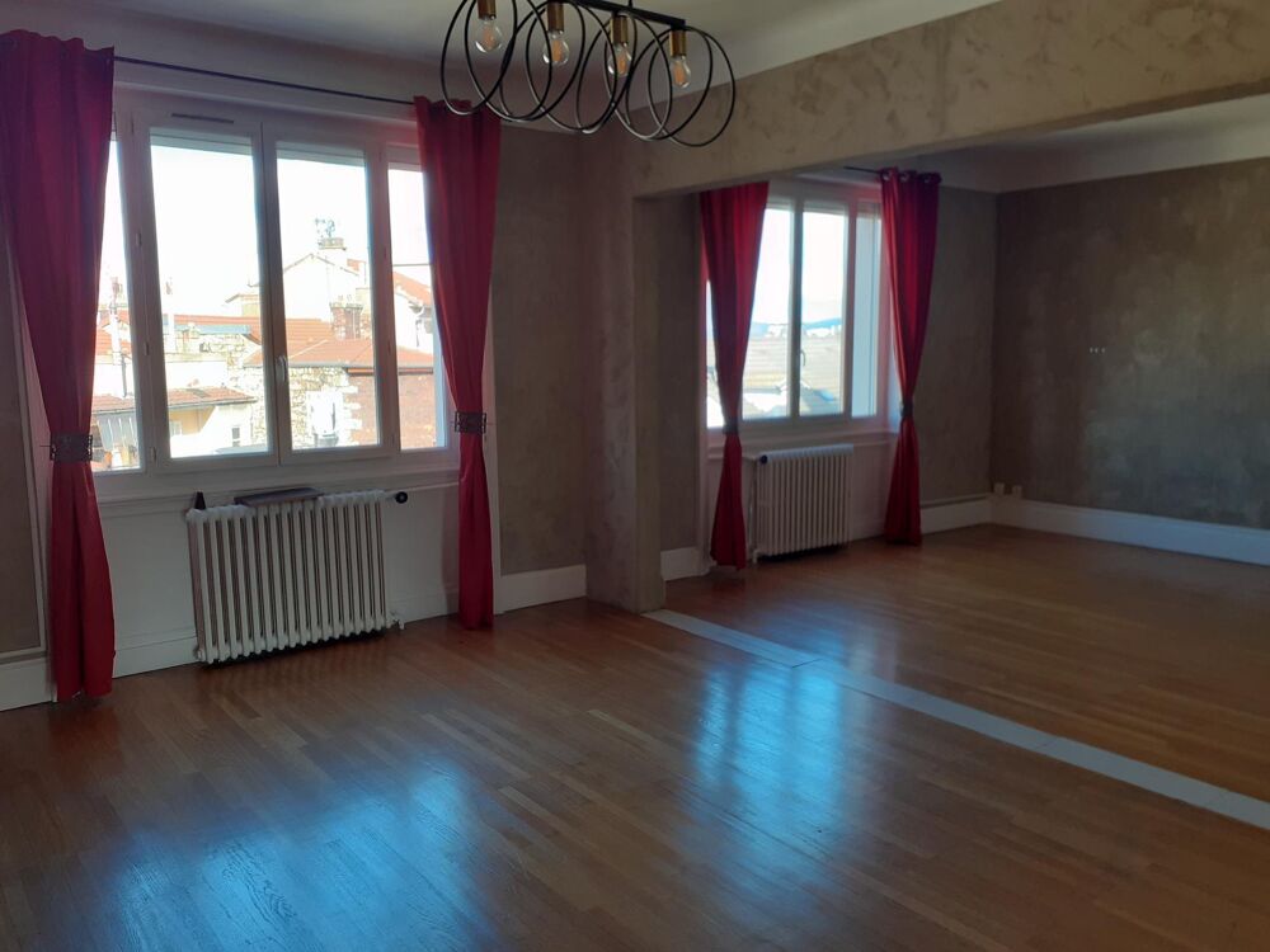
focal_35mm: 27
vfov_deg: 51.4
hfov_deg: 65.3
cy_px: 476
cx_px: 635
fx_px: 991
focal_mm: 3.6
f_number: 1.9
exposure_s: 1/100
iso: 50
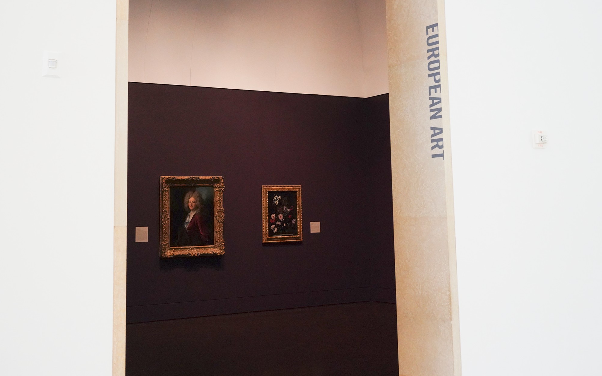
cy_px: 181
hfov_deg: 42.6
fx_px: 771
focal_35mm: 47
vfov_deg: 27.4
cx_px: 301
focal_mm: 46
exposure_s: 1/100
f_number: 8
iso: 8000
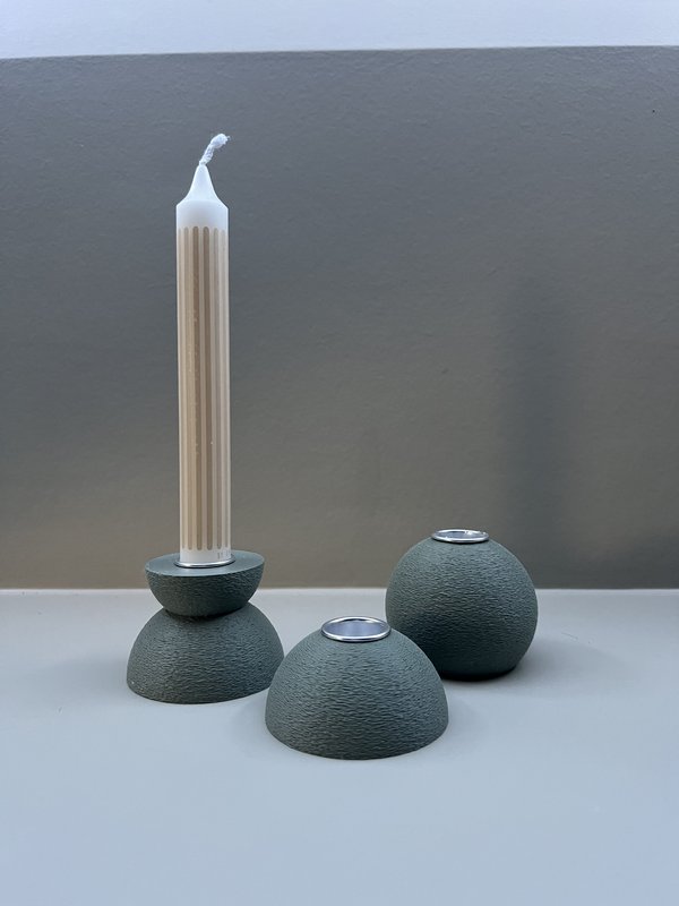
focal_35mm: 26
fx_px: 680
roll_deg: +1.2
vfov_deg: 67.3
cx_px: 340
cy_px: 453
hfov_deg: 53.1
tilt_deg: -3.4
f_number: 1.5
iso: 200
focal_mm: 5.7
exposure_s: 1/60
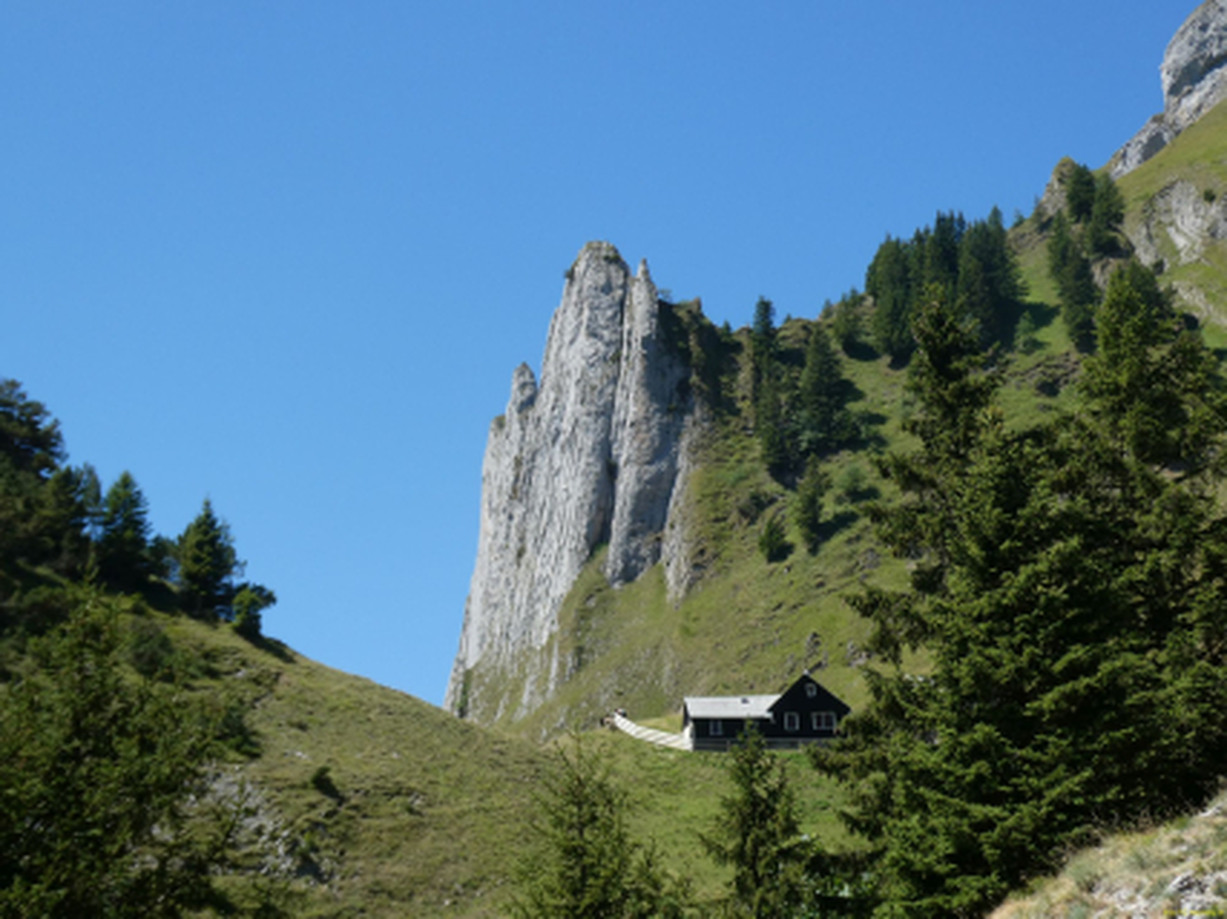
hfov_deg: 35.6
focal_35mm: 54
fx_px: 1914
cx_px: 614
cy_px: 460
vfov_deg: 27.0
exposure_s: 1/400
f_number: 4.1
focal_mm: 9.6
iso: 80
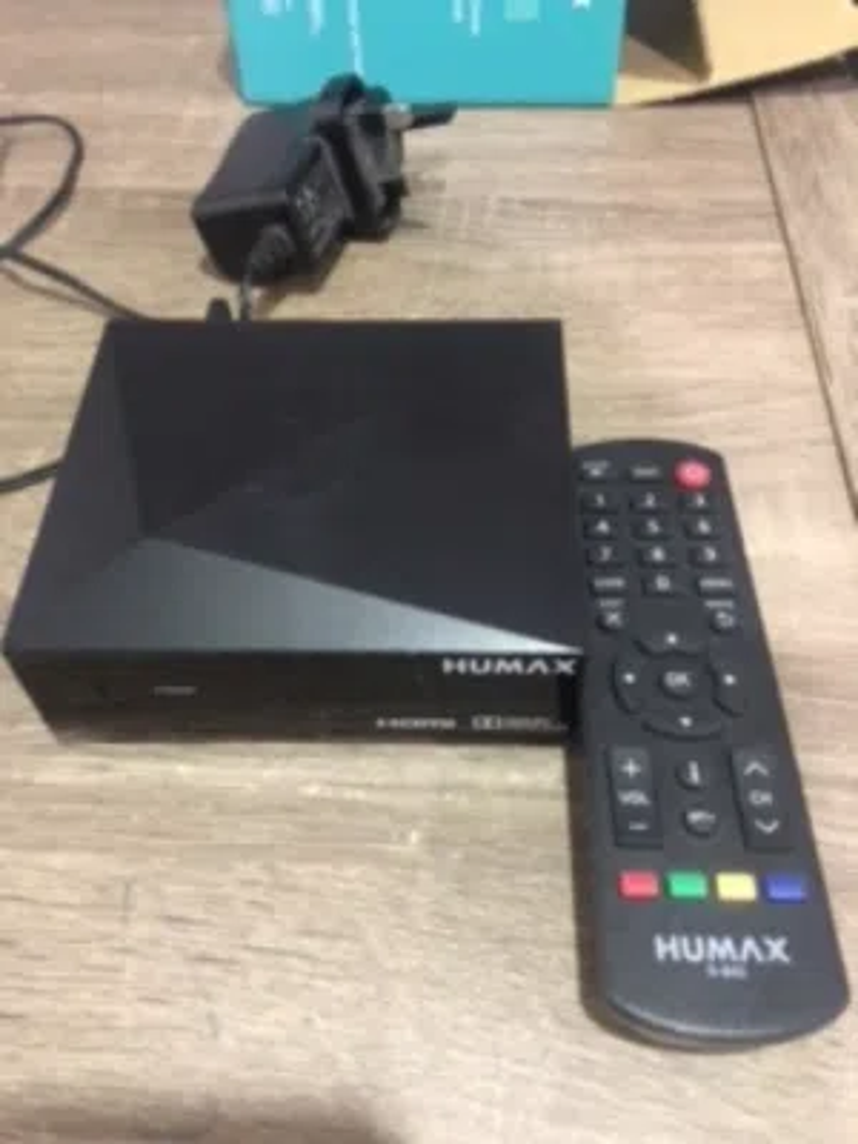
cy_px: 572
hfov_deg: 48.2
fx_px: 958
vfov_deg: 61.7
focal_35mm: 29
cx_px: 429
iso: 400
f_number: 2.2
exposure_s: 1/17
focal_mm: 4.15
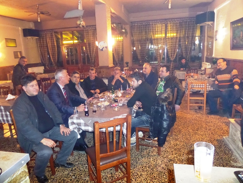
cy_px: 92
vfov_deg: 56.8
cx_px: 122
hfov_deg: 71.6
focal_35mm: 24
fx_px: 168
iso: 640
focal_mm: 4
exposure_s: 1/8
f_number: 3.2
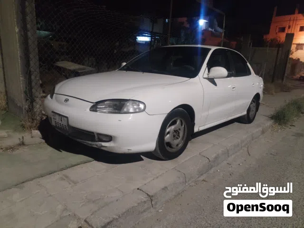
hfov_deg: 61.7
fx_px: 255
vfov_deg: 48.2
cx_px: 152
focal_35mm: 29
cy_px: 114
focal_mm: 4.75
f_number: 1.8
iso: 1665
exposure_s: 1/25
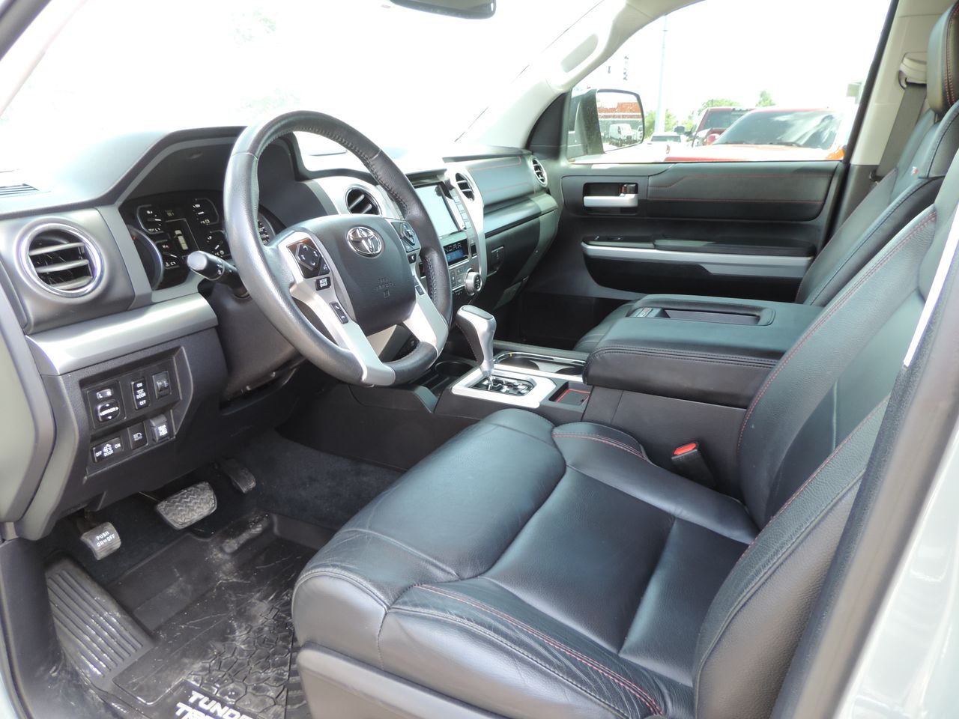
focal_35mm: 24
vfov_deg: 56.8
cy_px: 360
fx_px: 665
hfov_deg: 71.6
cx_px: 480
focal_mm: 4.3
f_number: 3
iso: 125
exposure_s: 1/30
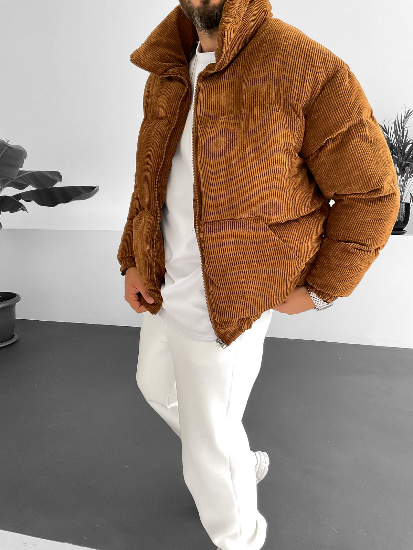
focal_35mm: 29
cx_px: 206
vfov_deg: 61.7
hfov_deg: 48.2
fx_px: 461
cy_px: 275
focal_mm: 3
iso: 64
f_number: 1.8
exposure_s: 1/100
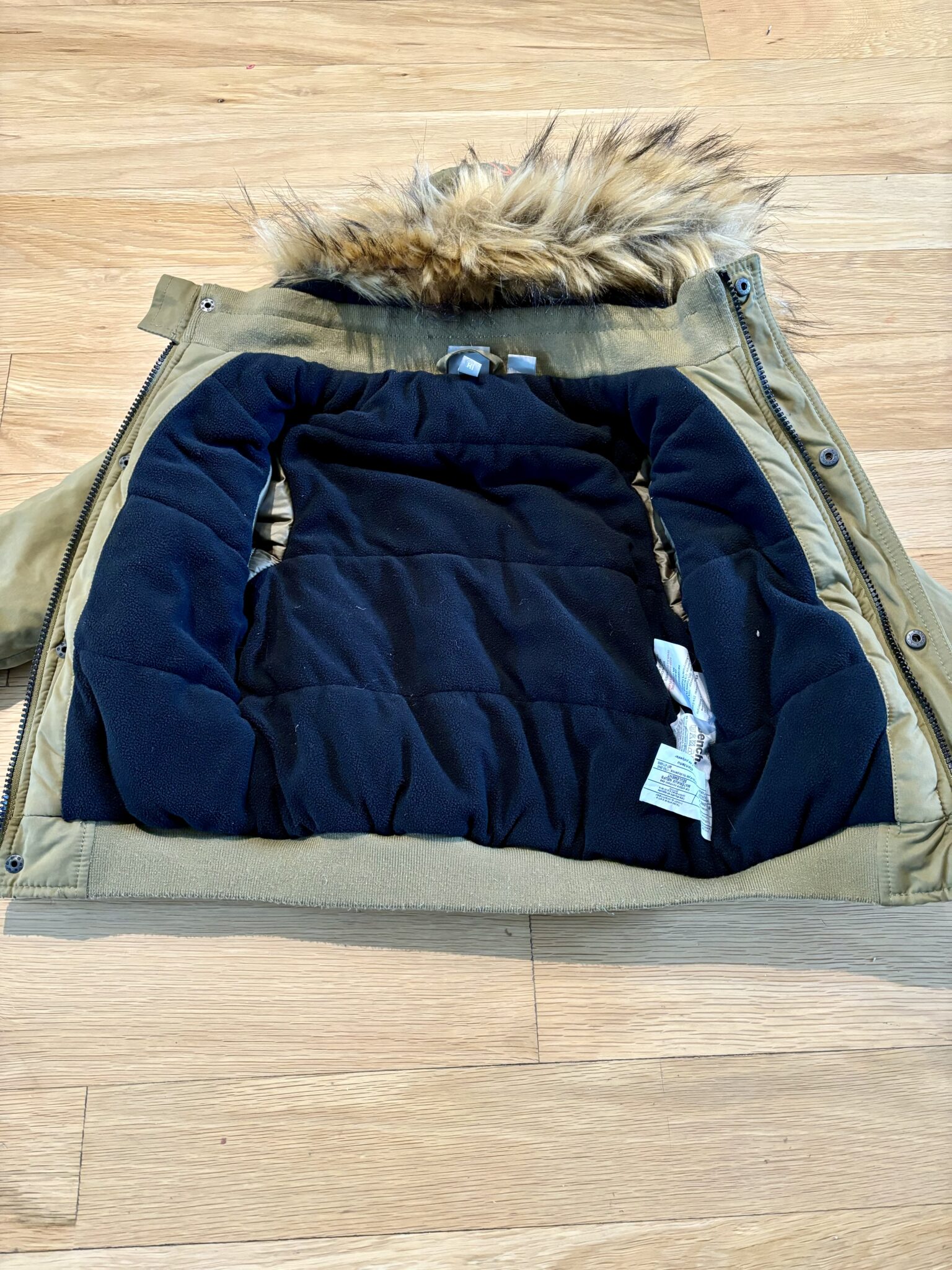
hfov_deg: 53.1
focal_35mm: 26
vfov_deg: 67.3
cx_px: 476
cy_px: 635
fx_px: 953
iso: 500
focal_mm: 5.96
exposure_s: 1/60
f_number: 1.6
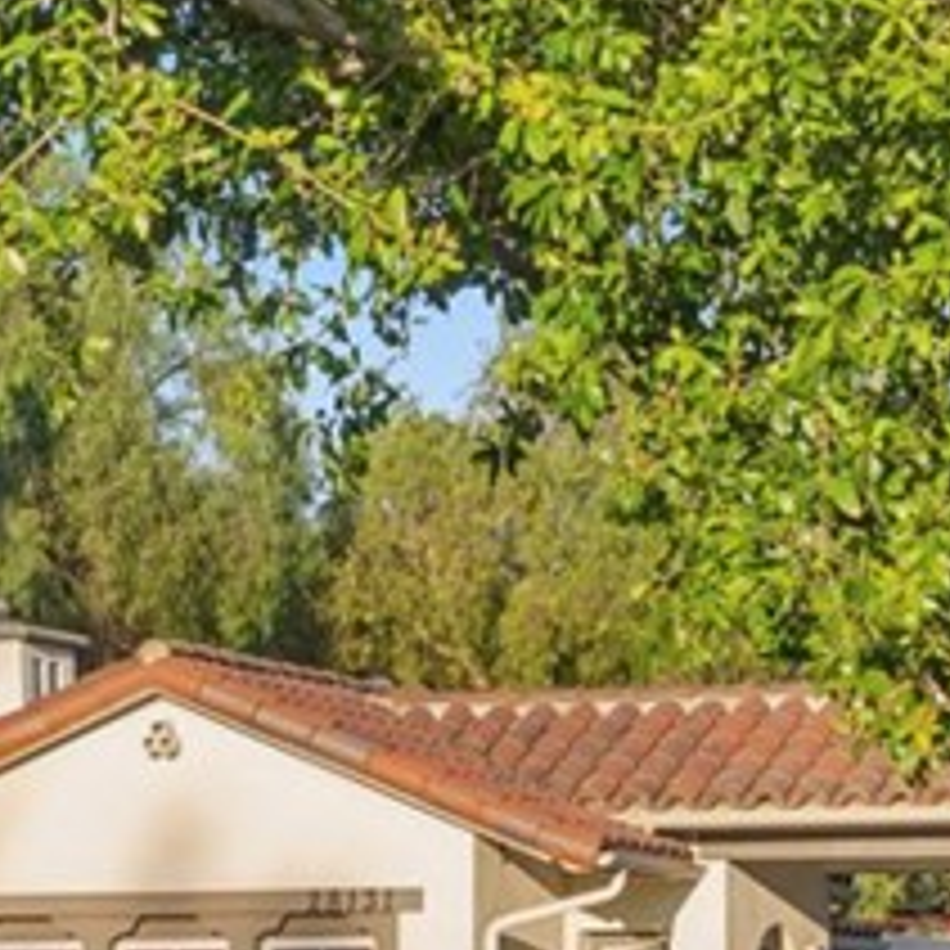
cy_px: 1209
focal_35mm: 214
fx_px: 6645
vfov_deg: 8.1
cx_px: 716
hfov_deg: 8.2
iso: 640
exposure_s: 1/1000
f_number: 5
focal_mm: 52
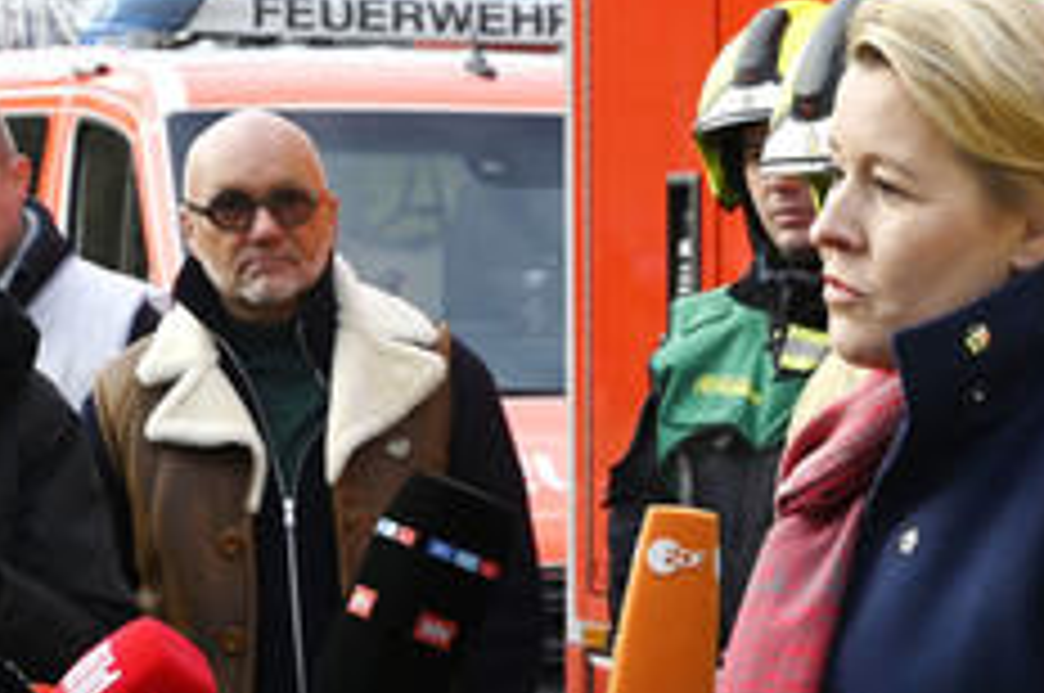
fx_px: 4228
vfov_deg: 9.4
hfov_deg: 14.0
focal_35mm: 146
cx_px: 889
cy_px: 432
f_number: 13
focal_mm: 75
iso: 2000
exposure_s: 1/500
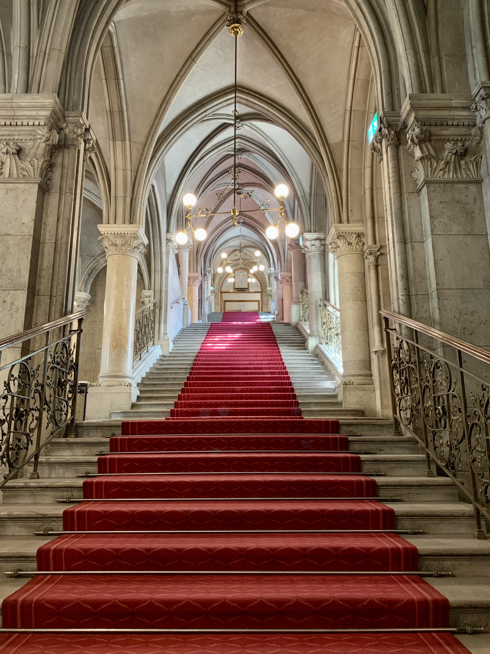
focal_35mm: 26
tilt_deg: +15.7
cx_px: 245
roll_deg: -0.1
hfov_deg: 53.1
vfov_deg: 67.3
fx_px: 491
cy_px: 327
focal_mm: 4.25
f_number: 1.8
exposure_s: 1/60
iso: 250
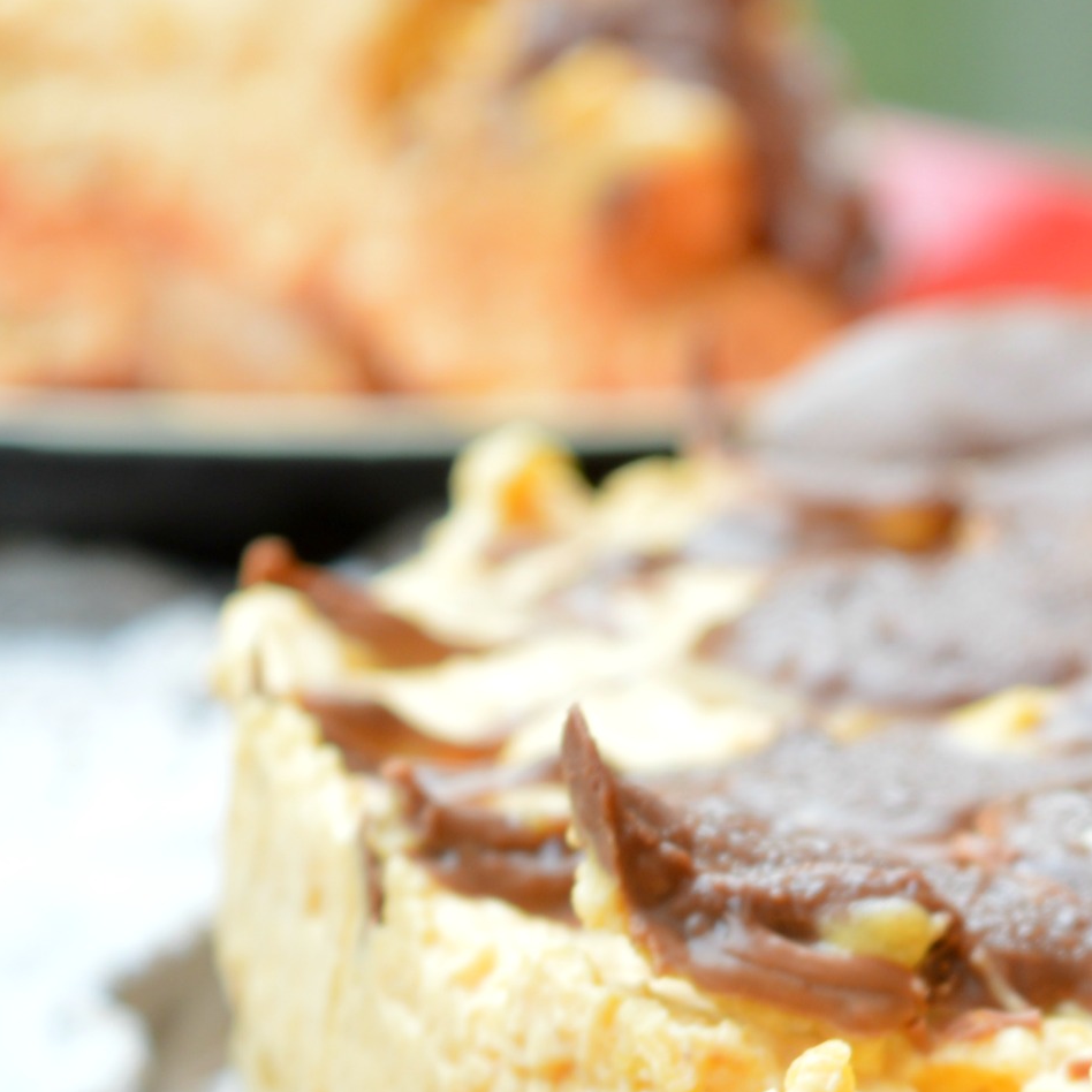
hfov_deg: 7.1
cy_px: 894
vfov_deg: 7.1
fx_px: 8762
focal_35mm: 245
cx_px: 1283
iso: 100
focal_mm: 55
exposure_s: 1/40
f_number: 5.6
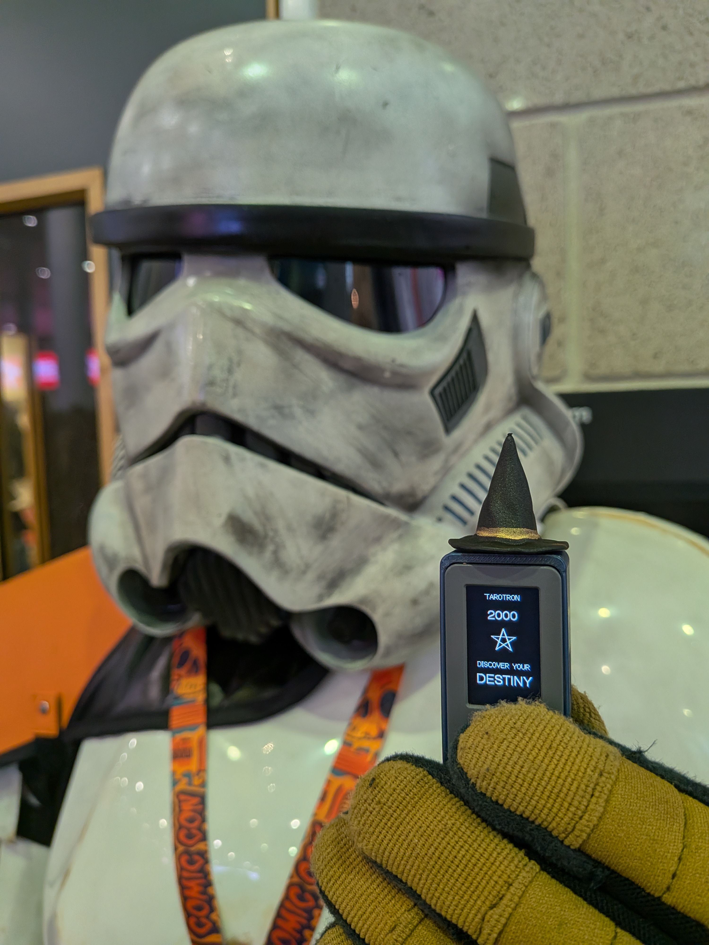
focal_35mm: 24
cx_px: 354
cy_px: 472
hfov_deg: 56.8
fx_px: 655
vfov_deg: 71.6
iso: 24
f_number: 1.7
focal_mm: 4.53
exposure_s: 1/127
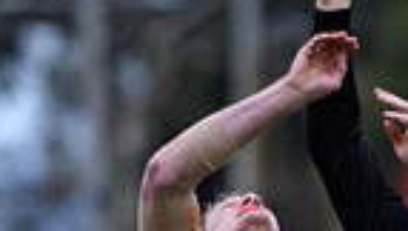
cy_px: 418
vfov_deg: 0.7
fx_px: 18433
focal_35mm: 1701
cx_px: 388
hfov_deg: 1.3
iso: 220
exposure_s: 1/1250
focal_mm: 200
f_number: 2.8
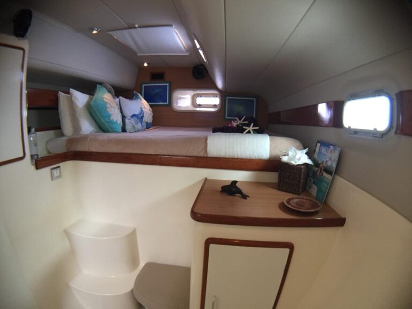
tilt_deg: -12.5
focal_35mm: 29
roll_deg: -1.9
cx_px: 206
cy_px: 154
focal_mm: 4.15
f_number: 2.2
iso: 125
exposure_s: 1/30
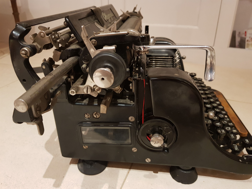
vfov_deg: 53.1
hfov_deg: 67.3
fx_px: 189
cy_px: 94
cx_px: 126
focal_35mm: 26
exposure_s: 1/10
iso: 250
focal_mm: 4.2
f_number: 1.7
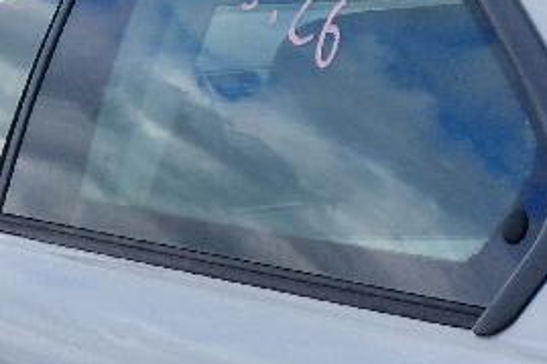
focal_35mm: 160
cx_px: 1017
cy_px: 602
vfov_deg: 8.3
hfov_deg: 11.8
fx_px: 2430
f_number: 1.8
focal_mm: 5.4
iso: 50
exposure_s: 1/1000
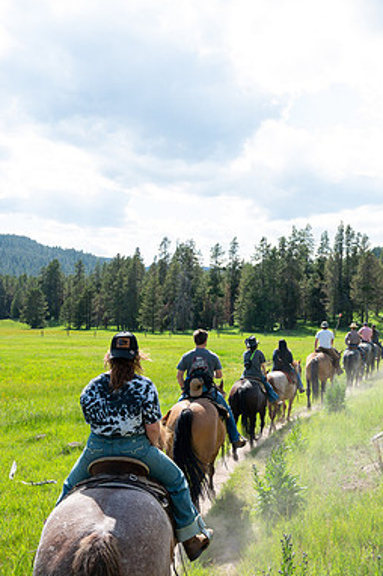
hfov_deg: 31.2
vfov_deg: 47.4
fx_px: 655
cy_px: 290
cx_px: 336
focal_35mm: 41
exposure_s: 1/400
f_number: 5.6
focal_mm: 27
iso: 200
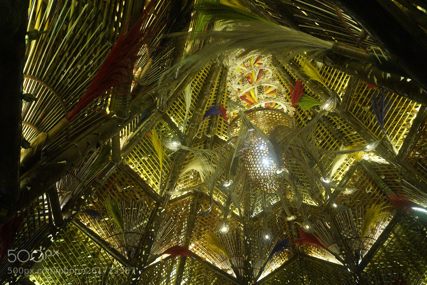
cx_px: 212
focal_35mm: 28
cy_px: 145
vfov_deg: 46.4
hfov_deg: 65.5
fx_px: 332
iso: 3200
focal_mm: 18
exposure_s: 1/100
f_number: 3.5
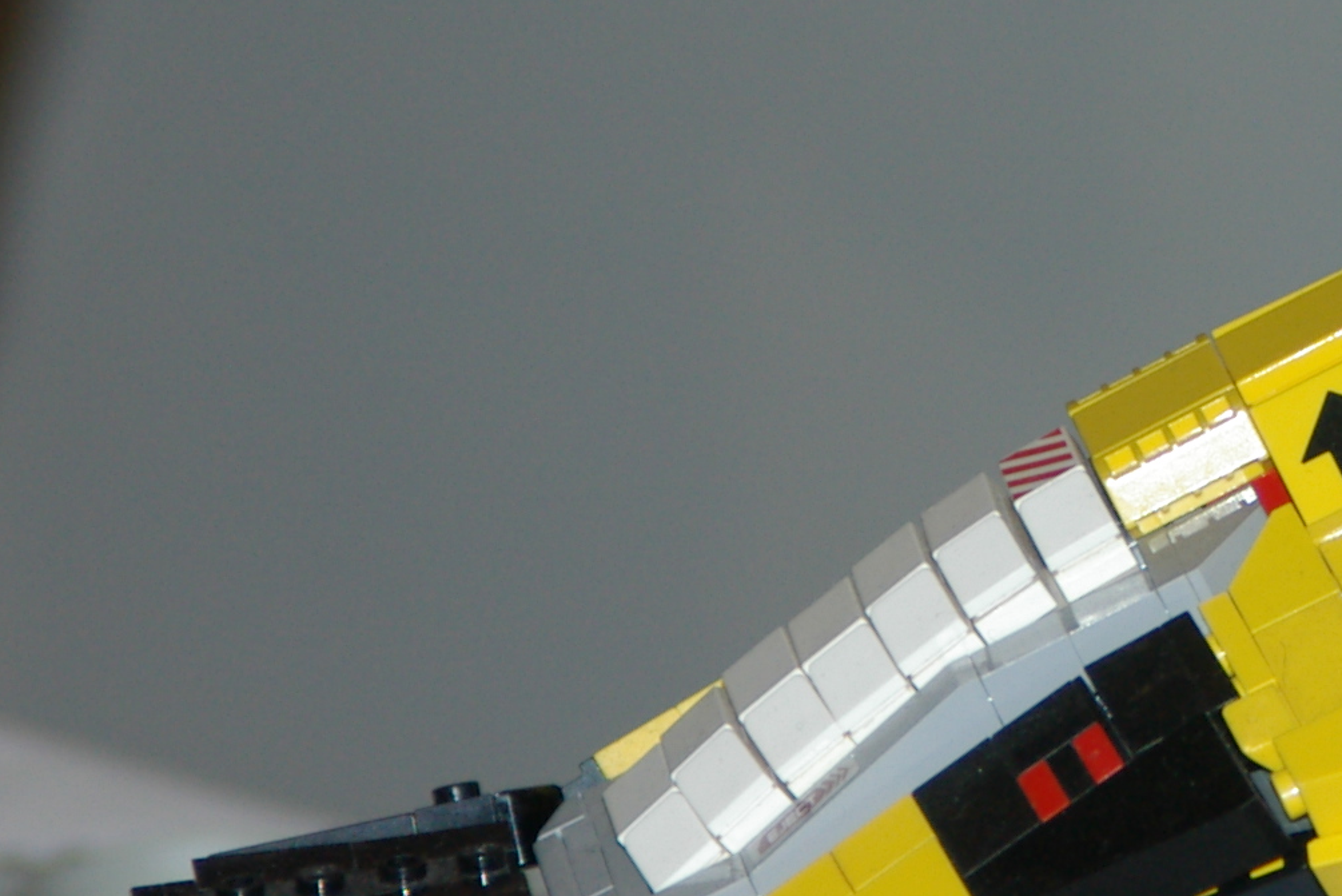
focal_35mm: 485
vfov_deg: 2.8
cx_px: 1334
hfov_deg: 4.2
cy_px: 107
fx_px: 18087
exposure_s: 1/125
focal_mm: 108
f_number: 5.6
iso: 400
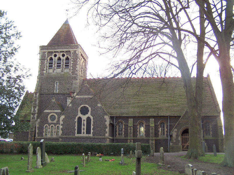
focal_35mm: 38
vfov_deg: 37.7
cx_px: 117
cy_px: 88
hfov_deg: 49.0
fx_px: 257
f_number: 2.8
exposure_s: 1/180
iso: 80
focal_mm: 6.3
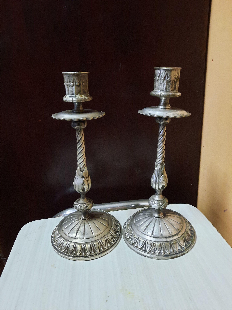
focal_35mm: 25
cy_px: 155
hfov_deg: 54.9
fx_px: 223
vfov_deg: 69.4
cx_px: 116
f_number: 2
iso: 500
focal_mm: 4.6
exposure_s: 1/25
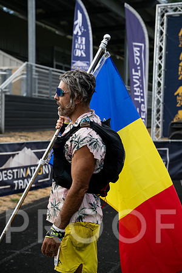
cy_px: 136
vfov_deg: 28.8
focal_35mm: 70
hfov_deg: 19.5
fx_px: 531
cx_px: 91
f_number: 5.6
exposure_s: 1/640
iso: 400
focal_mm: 70
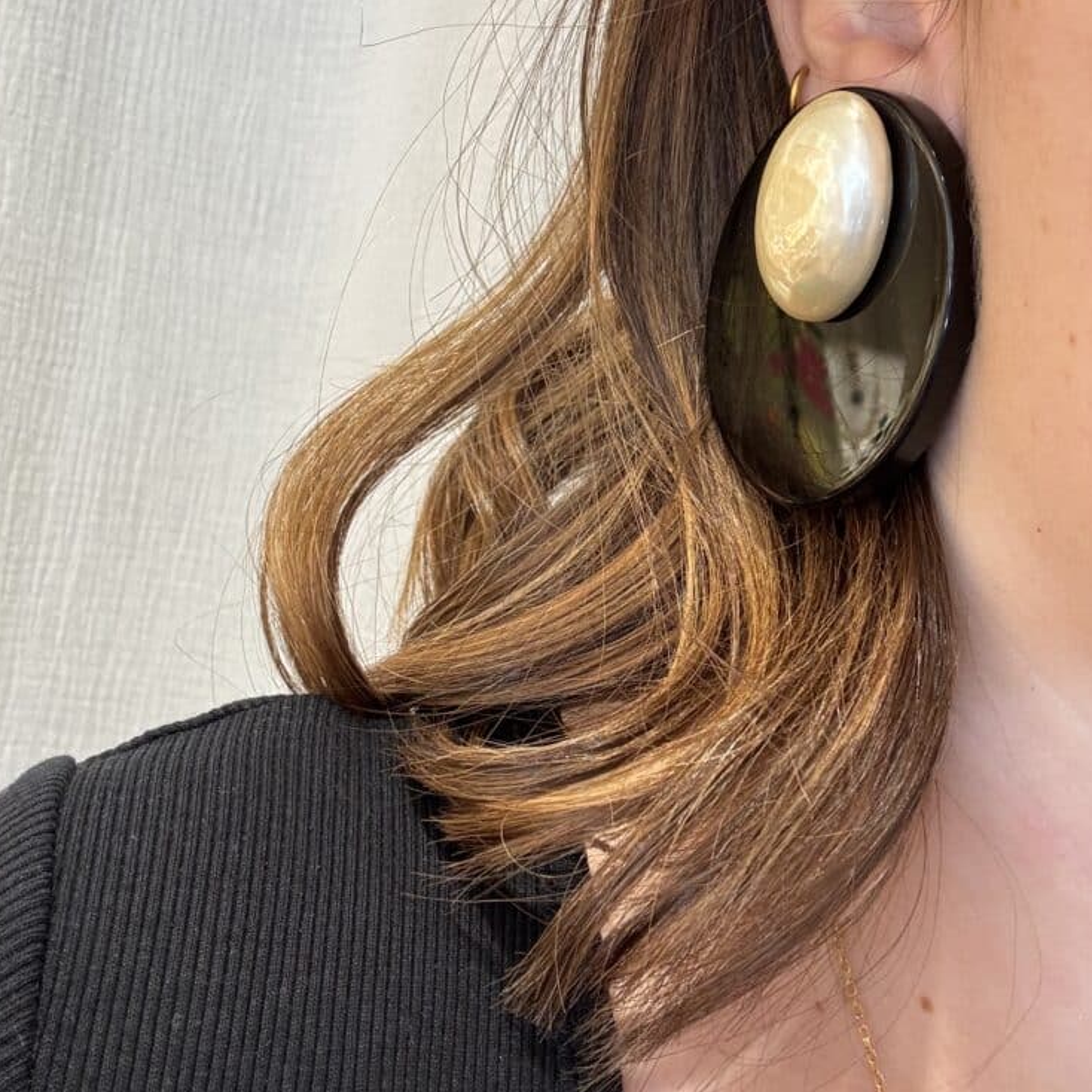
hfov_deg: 44.9
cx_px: 553
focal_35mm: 37
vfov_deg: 44.9
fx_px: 1321
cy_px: 497
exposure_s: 1/50
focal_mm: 2.69
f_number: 1.9
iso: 125
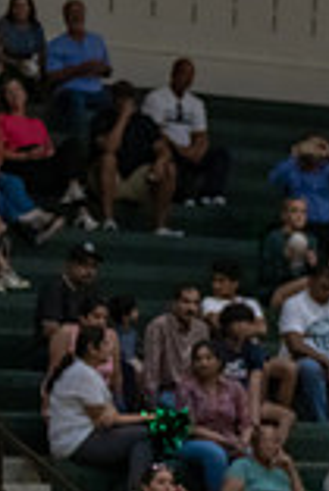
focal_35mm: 277
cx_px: 620
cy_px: 338
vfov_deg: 7.4
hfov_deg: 4.9
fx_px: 3789
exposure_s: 1/1000
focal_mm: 70
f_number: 2.8
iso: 2500
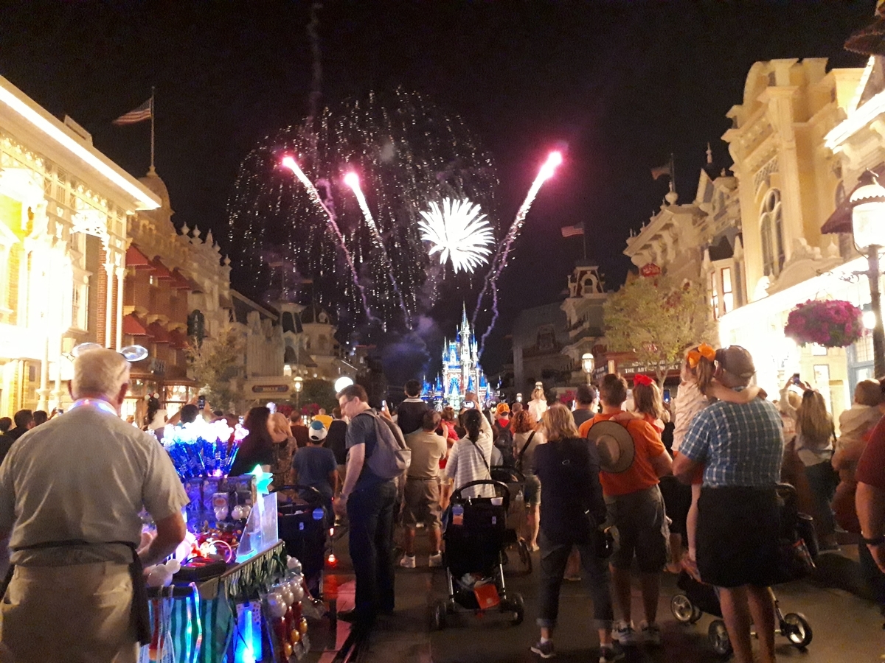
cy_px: 332
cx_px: 442
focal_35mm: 27
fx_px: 690
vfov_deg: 51.4
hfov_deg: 65.3
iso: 1250
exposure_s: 1/10
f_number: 1.9
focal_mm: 3.6
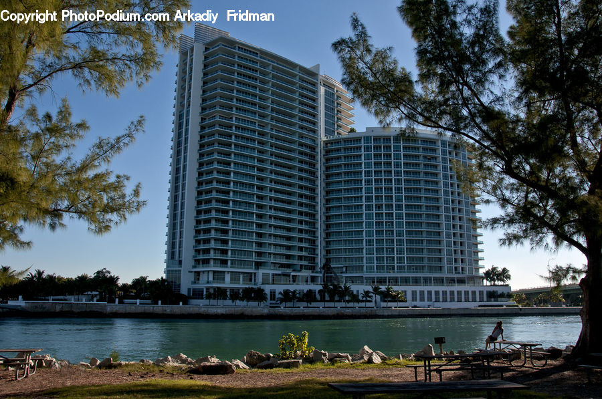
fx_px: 501
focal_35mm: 30
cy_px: 200
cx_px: 301
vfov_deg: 43.5
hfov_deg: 62.0
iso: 200
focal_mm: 20
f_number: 8
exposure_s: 1/800
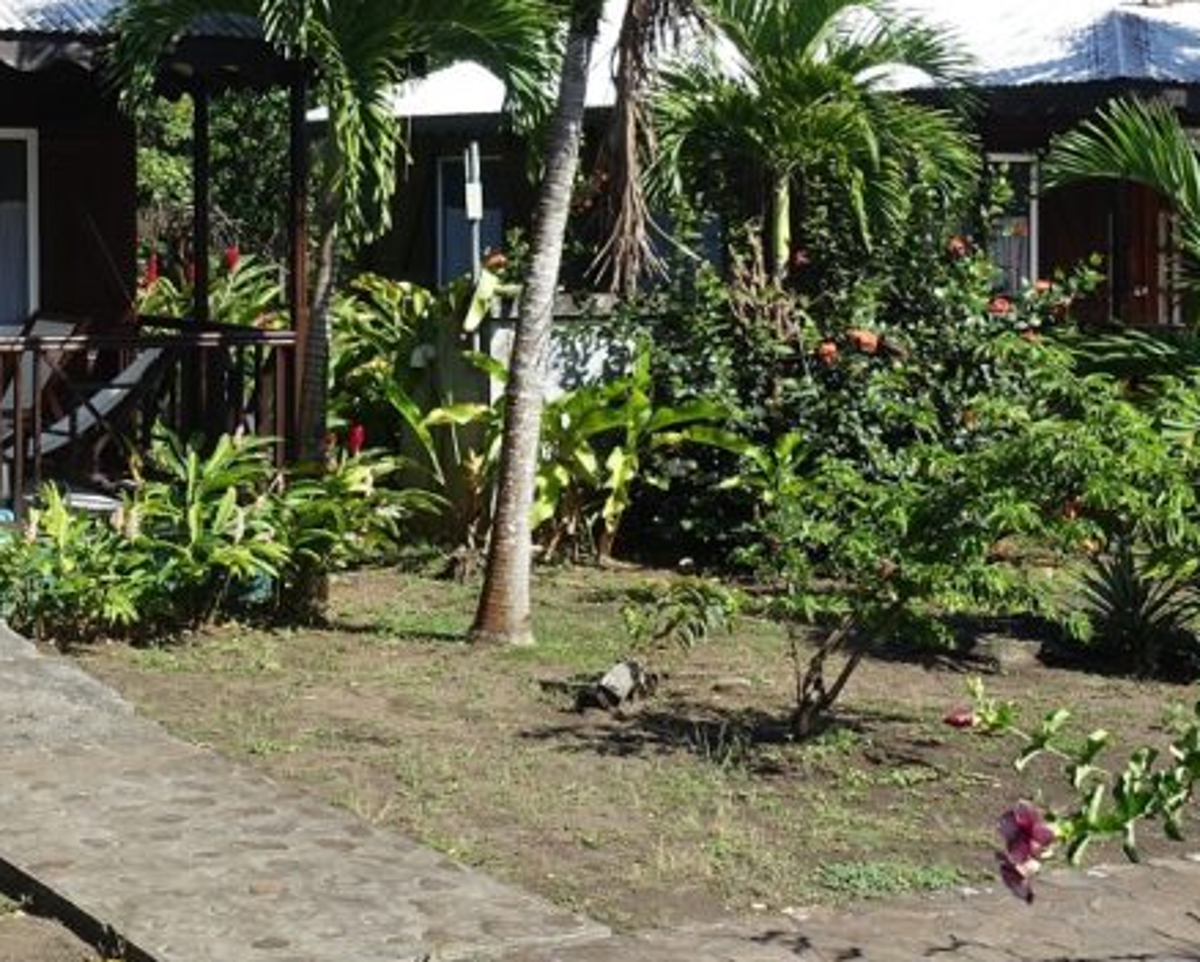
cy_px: 119
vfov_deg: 22.0
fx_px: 2417
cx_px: 79
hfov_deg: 26.8
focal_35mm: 68
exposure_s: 1/320
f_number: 5.6
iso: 125
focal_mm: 11.45
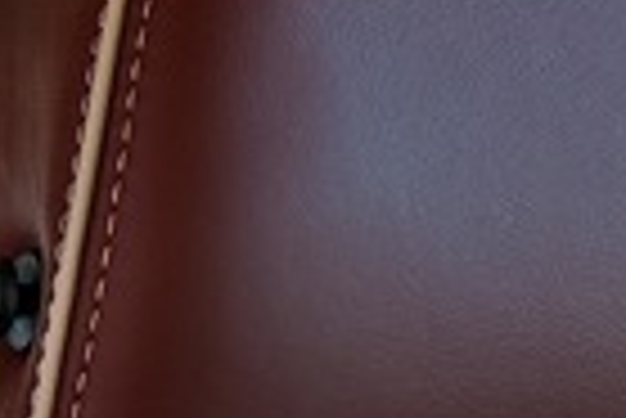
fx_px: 3046
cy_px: 393
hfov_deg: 11.7
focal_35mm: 175
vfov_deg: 7.8
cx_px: 428
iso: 400
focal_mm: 38
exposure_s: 1/80
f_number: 6.3
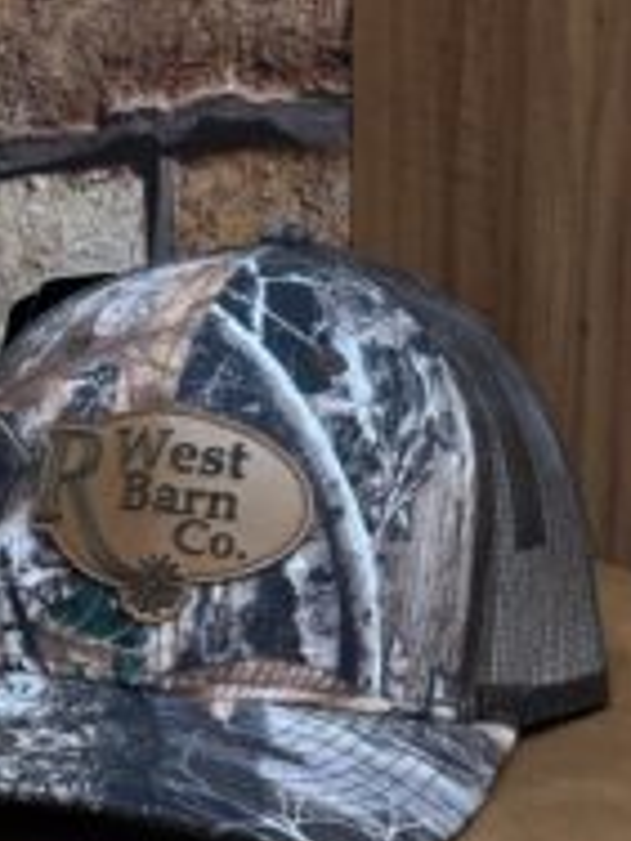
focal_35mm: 102
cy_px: 519
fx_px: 2479
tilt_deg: -14.9
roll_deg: +0.9
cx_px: 237
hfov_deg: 14.5
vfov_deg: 19.2
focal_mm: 6.76
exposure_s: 1/40
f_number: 1.78
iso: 250
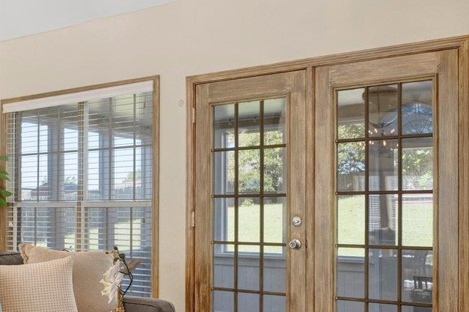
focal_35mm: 51
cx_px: 67
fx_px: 660
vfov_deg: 26.3
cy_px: 238
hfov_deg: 37.2
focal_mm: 15.5
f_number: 8
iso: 1000
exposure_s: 1/60
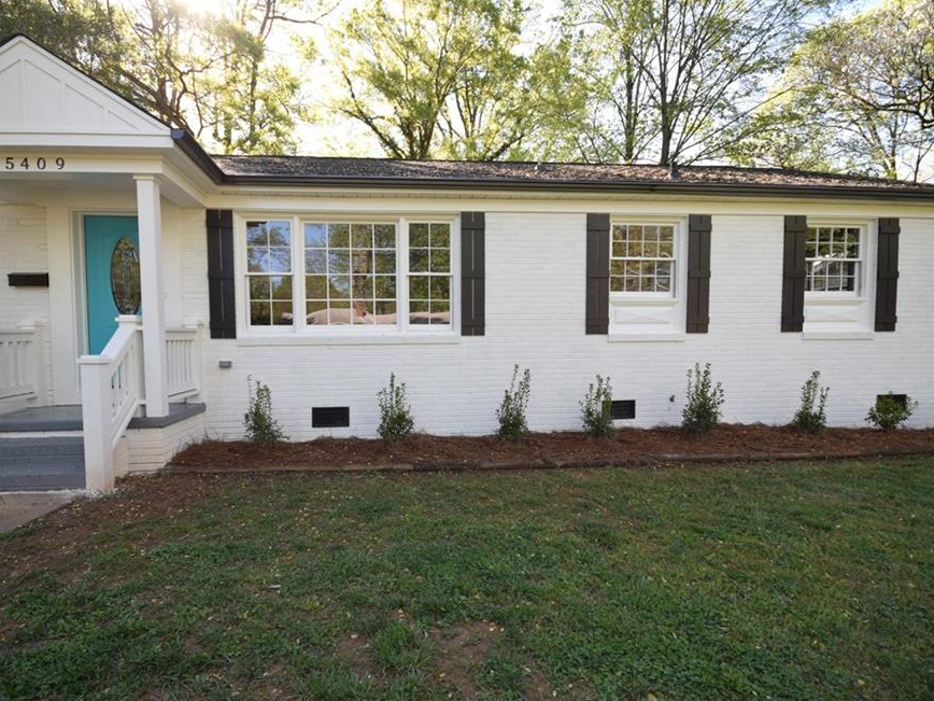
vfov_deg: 74.7
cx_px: 427
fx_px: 459
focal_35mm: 17
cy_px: 361
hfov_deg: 90.8
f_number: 7.1
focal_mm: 10
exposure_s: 1/200
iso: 400
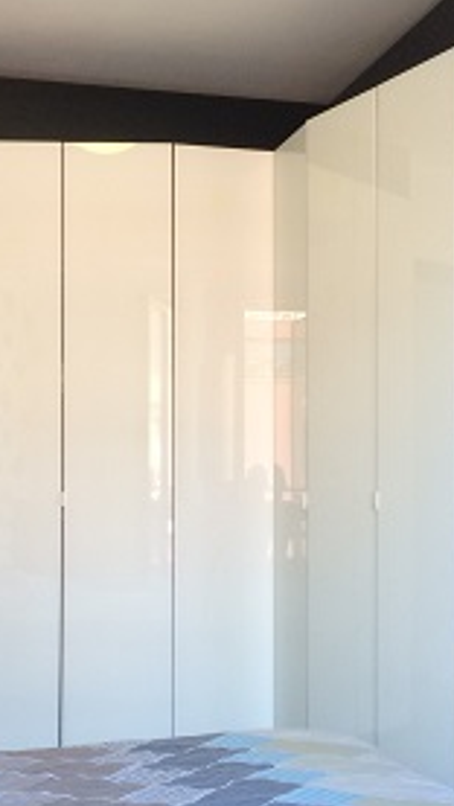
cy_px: 444
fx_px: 1219
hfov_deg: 21.1
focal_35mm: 57
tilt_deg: -0.3
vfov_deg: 36.6
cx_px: 242
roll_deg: +0.6
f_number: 2.2
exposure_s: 1/33
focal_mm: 4.15
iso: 50
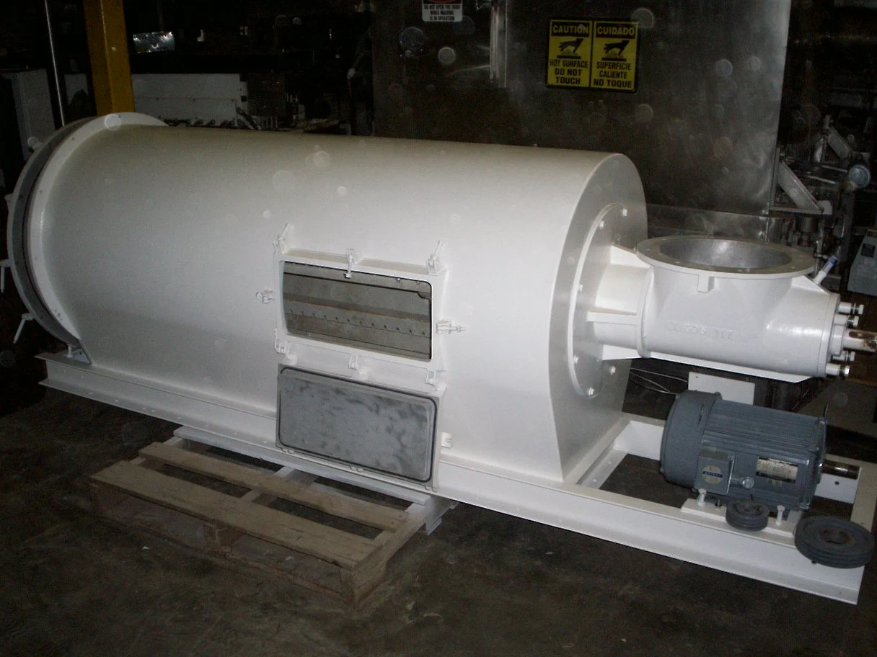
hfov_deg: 51.4
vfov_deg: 39.7
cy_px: 328
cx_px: 438
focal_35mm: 36
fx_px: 912
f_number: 4.5
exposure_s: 1/64
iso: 140
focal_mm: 5.9
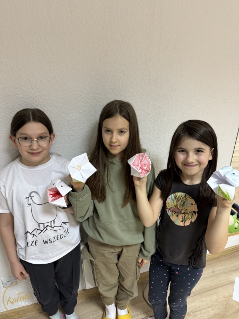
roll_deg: -1.0
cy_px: 160
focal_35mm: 24
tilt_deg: -24.3
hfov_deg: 56.8
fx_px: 221
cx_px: 120
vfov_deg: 71.6
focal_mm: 6.86
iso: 500
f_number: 1.78
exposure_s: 1/50
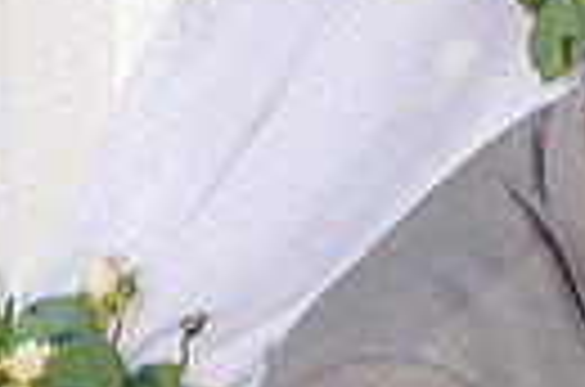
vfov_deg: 4.5
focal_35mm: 304
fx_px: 4928
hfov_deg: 6.6
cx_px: 1102
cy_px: 526
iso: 250
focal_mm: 58
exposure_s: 1/200
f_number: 4.5
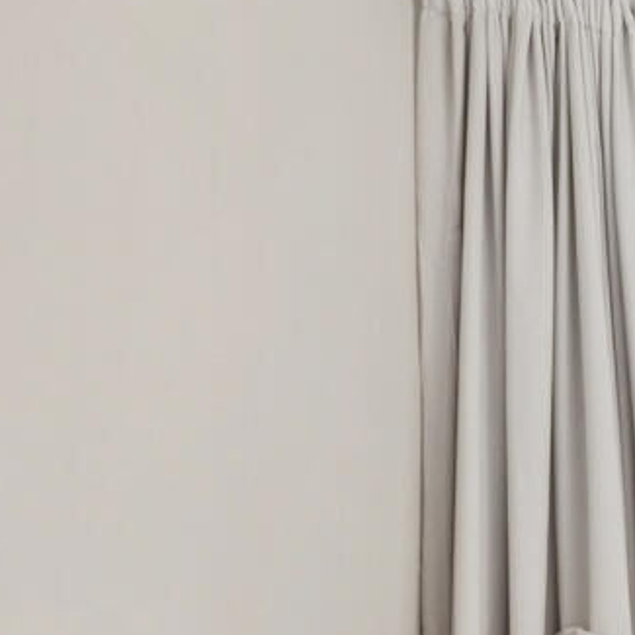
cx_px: 2048
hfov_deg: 10.1
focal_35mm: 110
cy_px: 1118
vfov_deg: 14.1
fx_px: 2283
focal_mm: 14
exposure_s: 1/3.33
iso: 200
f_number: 11
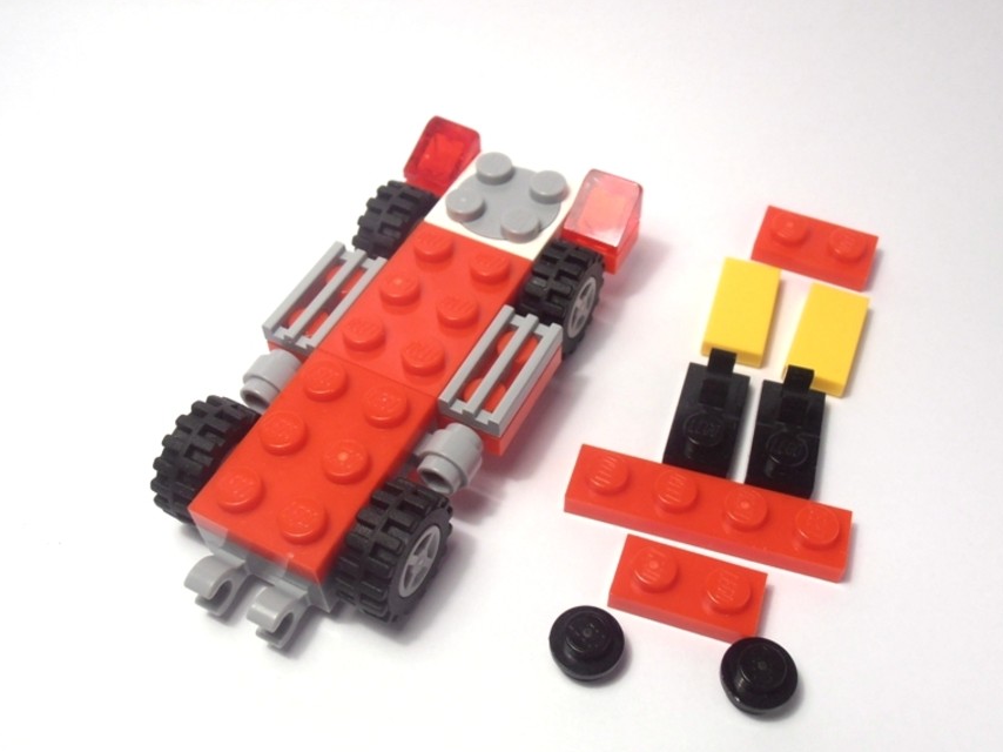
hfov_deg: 47.9
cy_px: 390
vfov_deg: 36.8
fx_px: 1130
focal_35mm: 39
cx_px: 521
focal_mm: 6.61
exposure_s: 1/80
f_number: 3.9
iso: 80
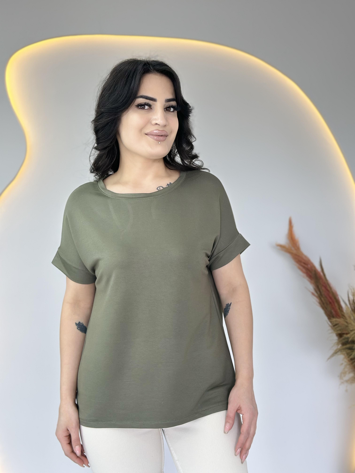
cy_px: 236
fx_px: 656
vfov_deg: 39.7
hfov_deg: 30.3
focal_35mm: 48
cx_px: 178
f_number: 1.78
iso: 80
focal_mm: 6.86
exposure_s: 1/100
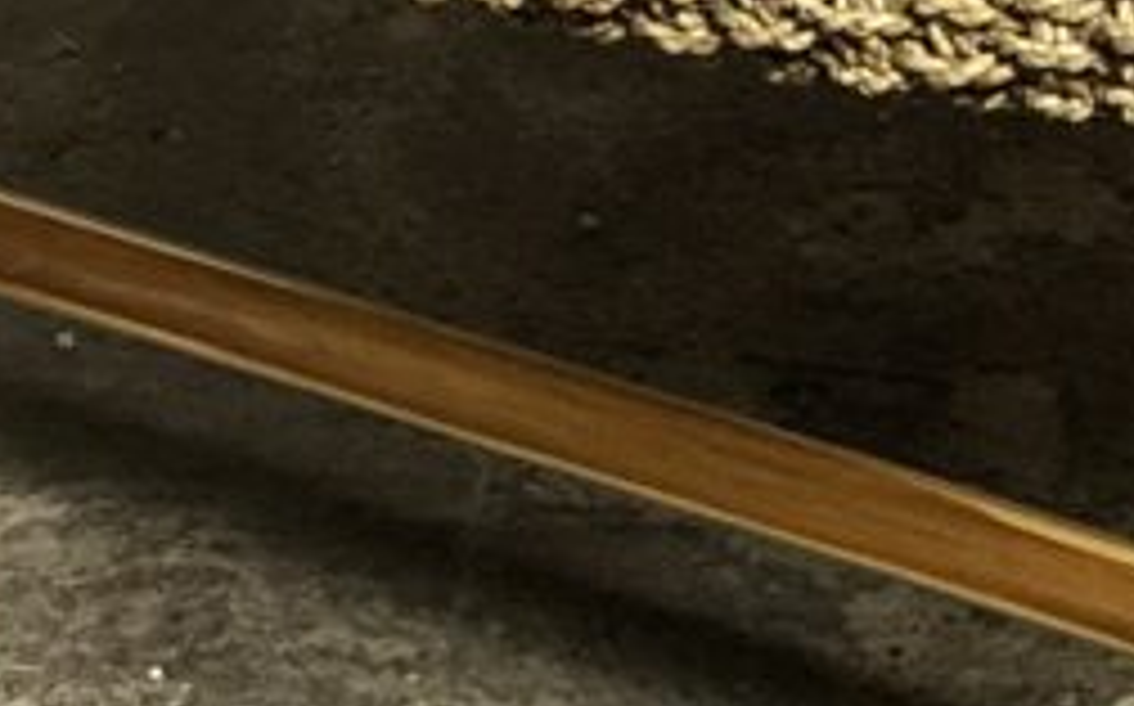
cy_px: -225
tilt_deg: -26.5
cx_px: 1094
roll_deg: +1.1
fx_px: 6917
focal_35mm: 224
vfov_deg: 5.8
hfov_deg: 9.3
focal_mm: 6
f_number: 2.4
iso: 160
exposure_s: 1/25
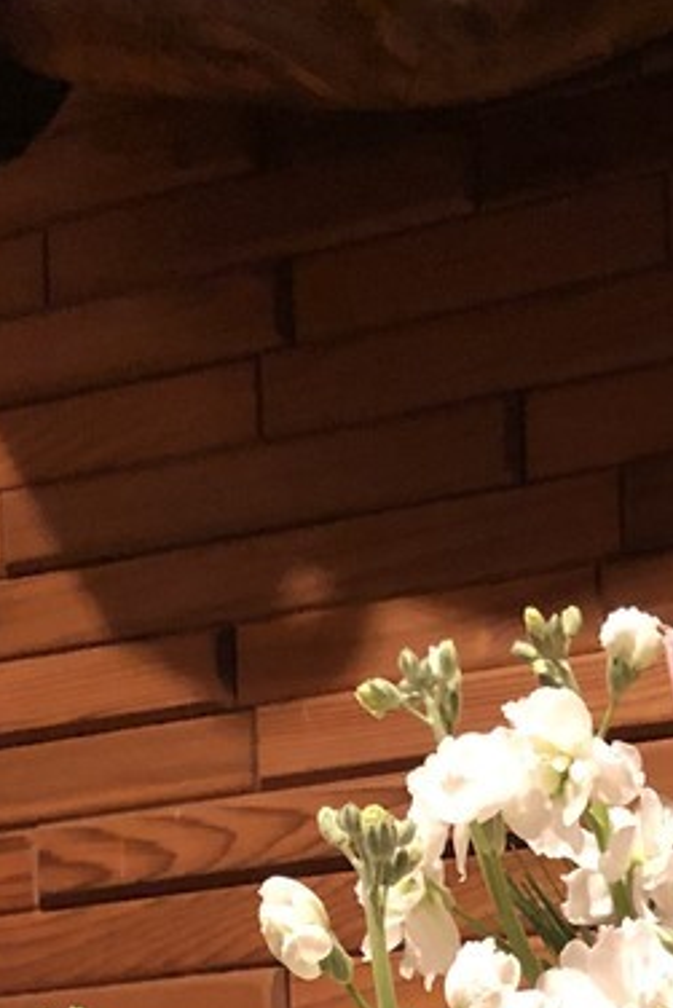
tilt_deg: -2.4
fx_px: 2605
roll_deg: +2.1
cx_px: 1070
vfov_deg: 18.9
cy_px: 1579
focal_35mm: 93
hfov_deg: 13.7
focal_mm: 4
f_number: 1.8
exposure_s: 1/4
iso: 100
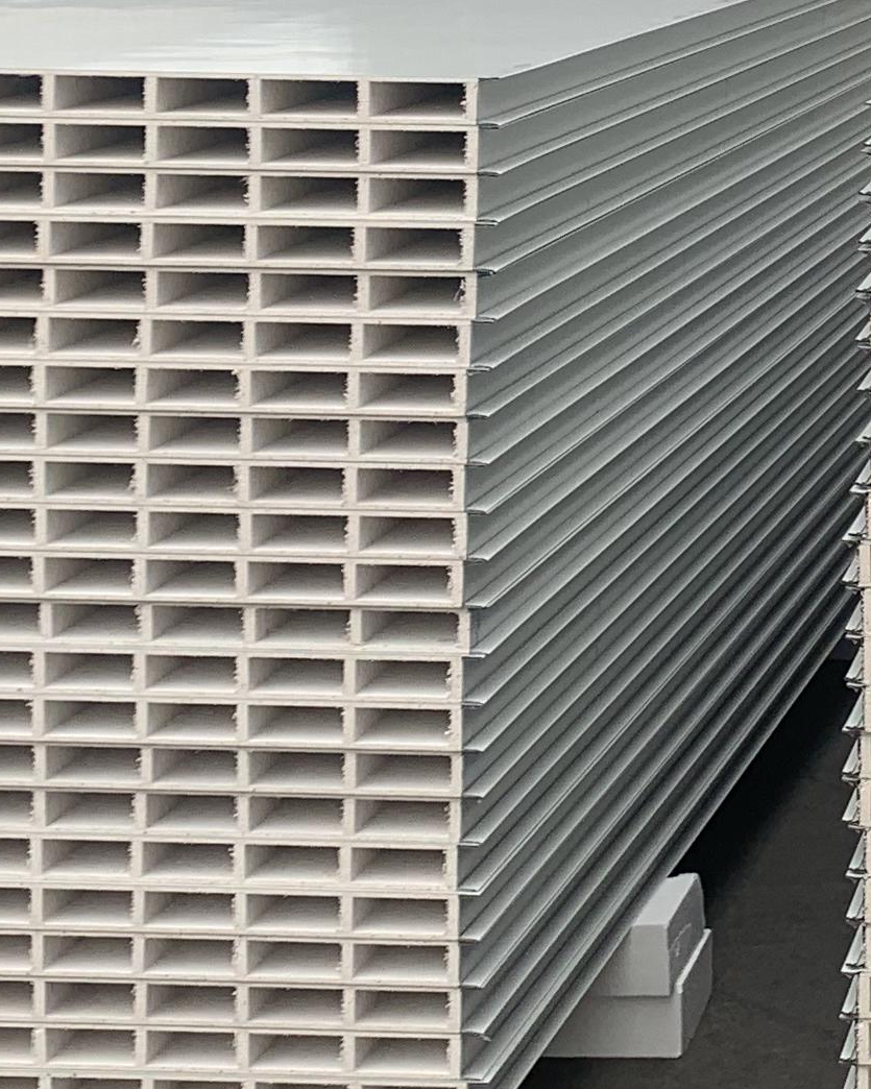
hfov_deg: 14.5
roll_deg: -0.1
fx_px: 3158
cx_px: 1342
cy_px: -59
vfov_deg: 18.9
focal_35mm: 98
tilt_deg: -2.1
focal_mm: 4.25
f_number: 1.8
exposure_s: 1/340
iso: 25
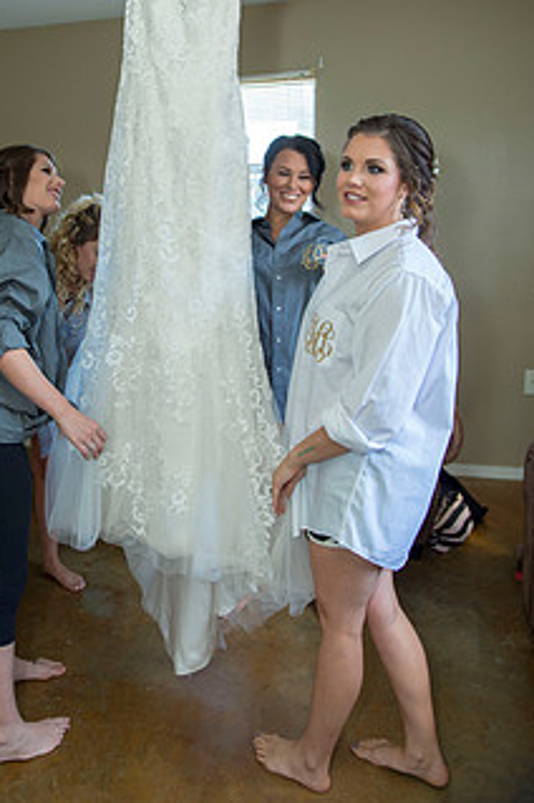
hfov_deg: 41.7
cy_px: 305
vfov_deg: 59.6
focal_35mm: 31
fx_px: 691
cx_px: 180
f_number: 3.2
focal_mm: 22
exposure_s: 1/200
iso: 1250
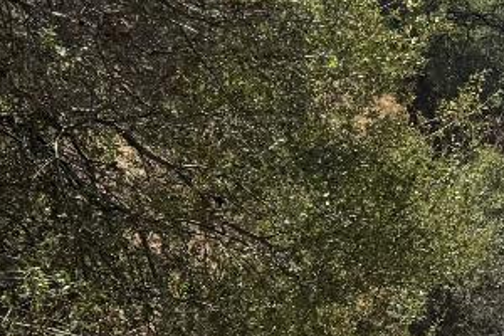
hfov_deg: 13.8
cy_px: 260
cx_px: 1018
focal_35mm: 125
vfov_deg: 10.9
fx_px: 1750
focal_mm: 6.76
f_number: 1.78
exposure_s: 1/4049
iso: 80
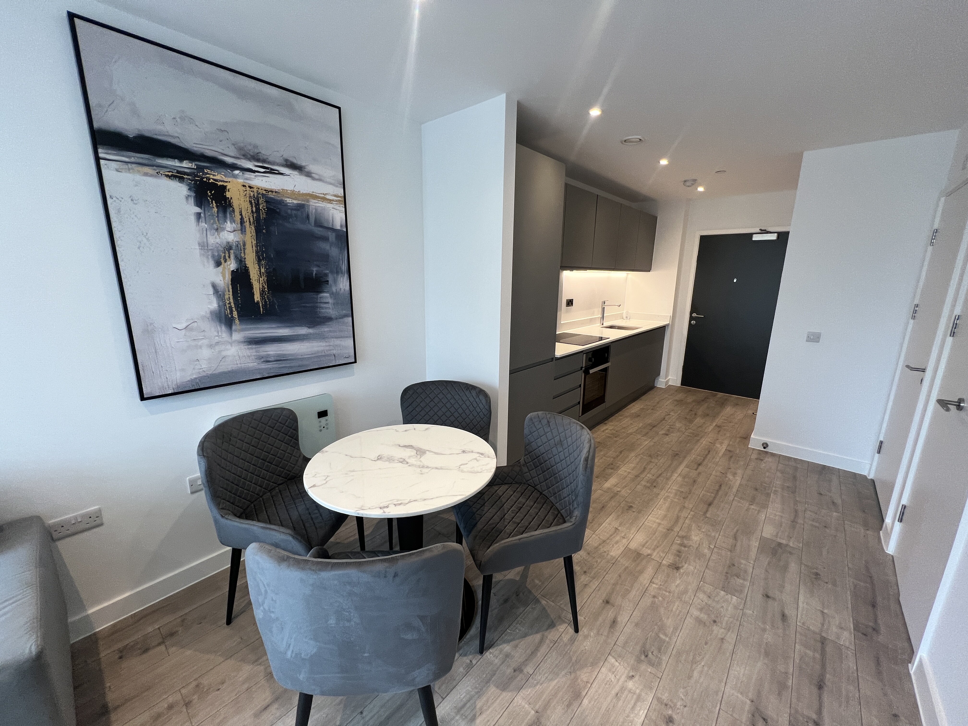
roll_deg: -0.8
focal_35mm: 13
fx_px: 364
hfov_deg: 106.2
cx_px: 484
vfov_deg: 89.9
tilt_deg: -13.4
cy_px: 363
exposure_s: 1/100
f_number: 1.8
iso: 100
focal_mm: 1.57
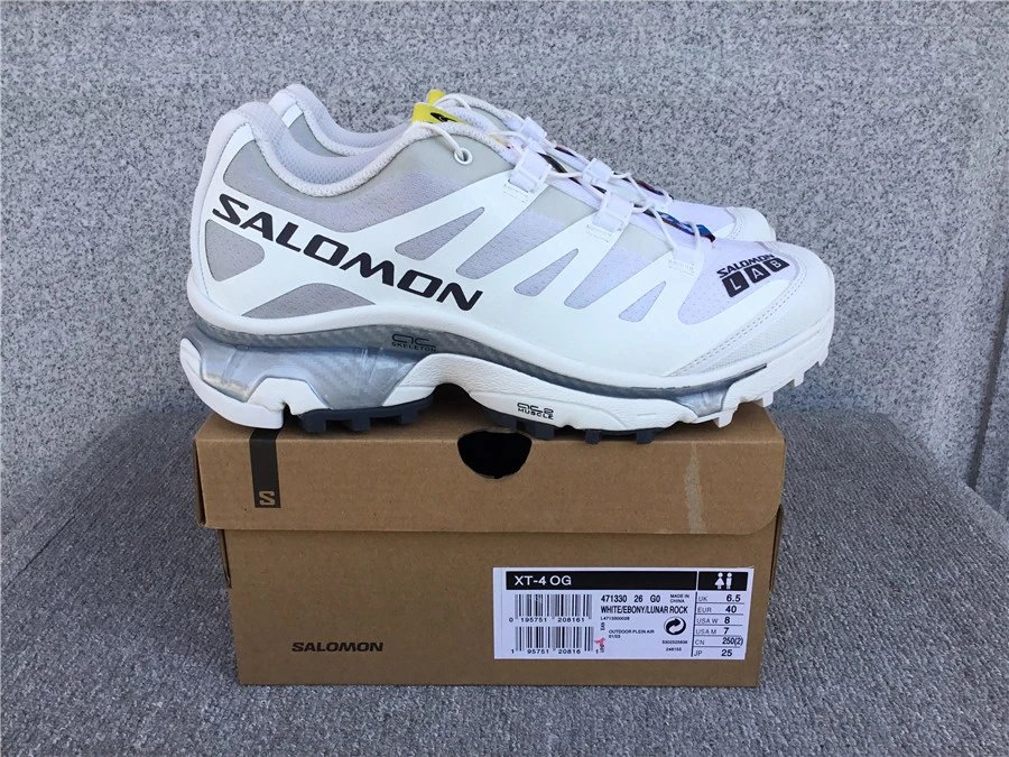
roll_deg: +0.6
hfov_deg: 58.4
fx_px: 904
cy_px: 378
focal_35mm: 31
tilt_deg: -20.6
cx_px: 504
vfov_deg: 45.4
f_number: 2.4
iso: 25
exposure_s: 1/359
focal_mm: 3.3
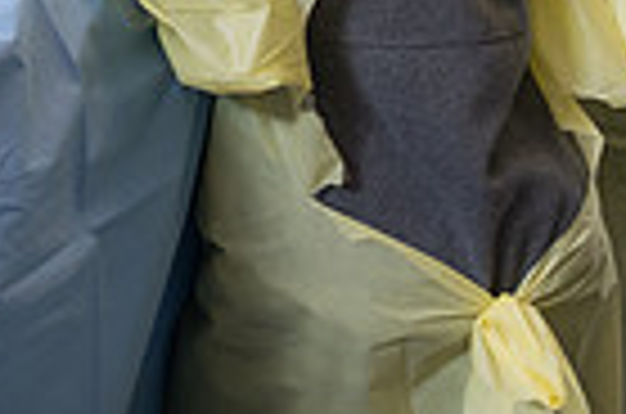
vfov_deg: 9.6
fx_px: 2325
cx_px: -126
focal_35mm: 134
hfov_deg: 14.8
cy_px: -358
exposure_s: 1/200
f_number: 4.5
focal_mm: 32
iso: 400
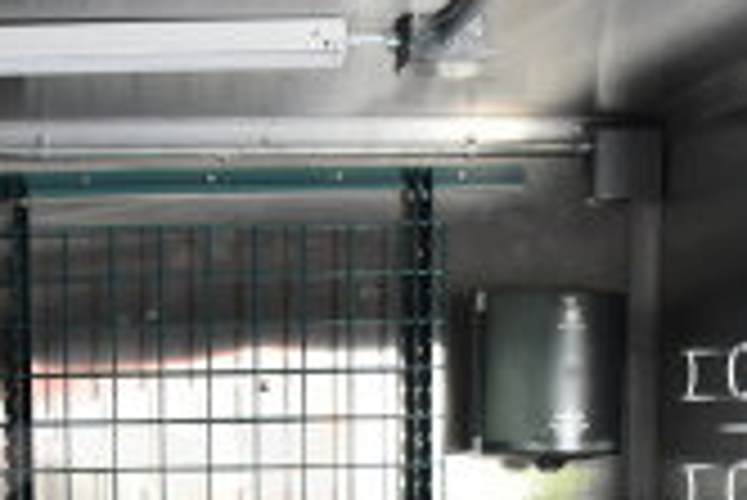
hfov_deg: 19.8
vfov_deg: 13.0
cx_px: -50
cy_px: 782
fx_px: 2056
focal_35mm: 99
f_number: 3.5
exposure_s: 1/30
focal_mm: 18
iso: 1000
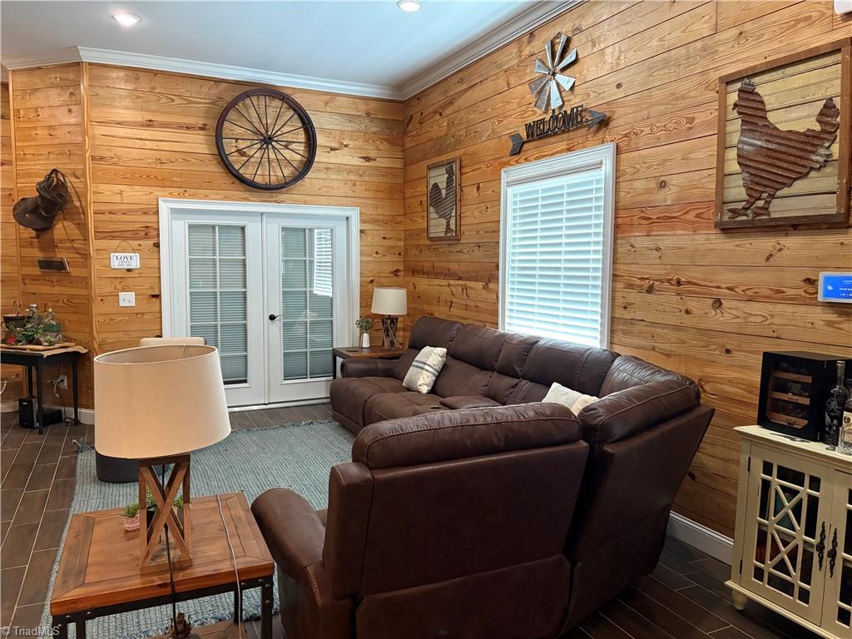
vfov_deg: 53.1
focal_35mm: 26
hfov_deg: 67.3
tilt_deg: -4.2
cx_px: 426
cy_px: 320
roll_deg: -0.7
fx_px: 640
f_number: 1.6
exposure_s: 1/60
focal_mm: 5.96
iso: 400
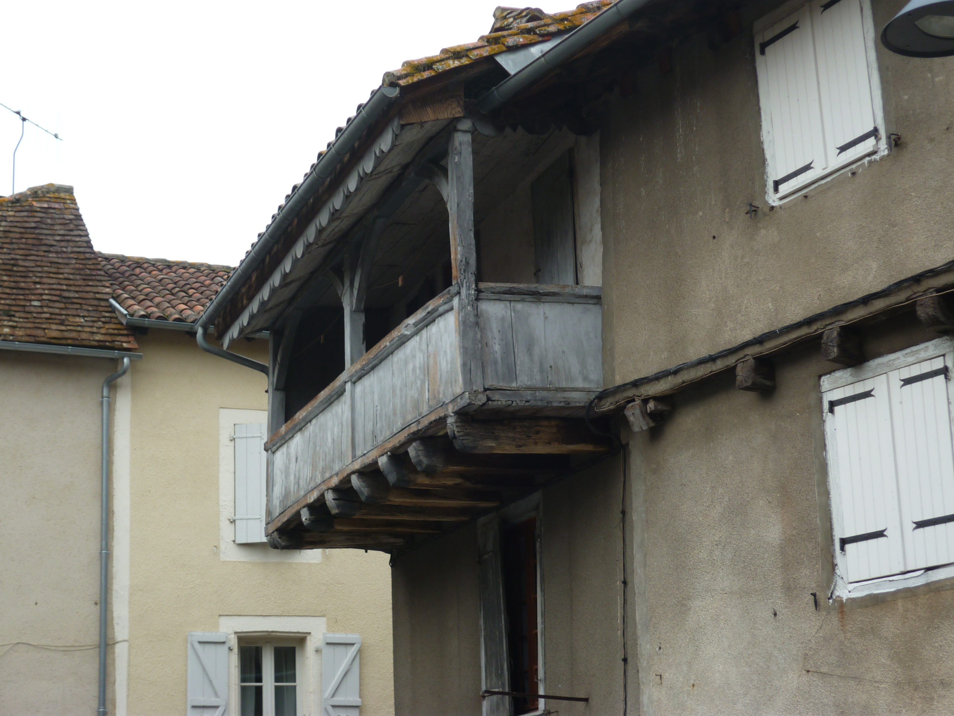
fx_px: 1764
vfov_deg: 22.9
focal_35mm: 64
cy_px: 358
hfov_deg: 30.3
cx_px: 477
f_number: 3.8
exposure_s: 1/400
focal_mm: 10.6
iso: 80
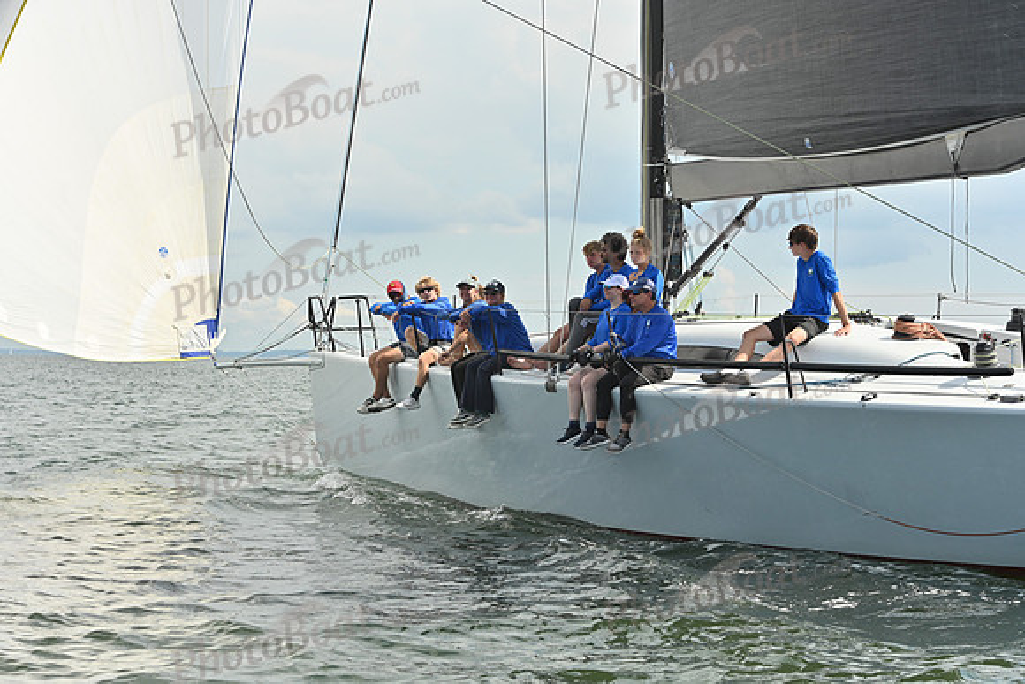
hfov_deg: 28.8
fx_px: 1993
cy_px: 342
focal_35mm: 70
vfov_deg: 19.5
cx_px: 512
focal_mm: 70
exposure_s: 1/1250
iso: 320
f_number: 6.3
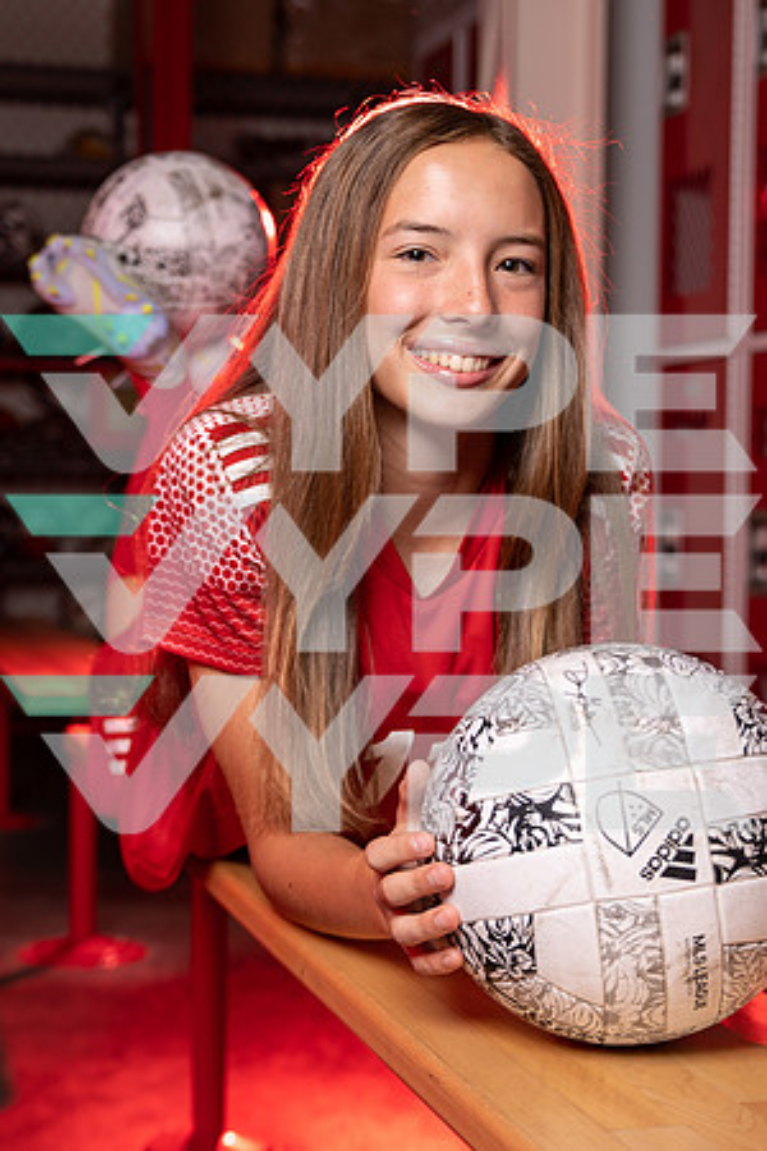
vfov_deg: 32.0
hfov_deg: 21.6
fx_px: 2008
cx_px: 338
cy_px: 577
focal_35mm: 63
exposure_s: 1/250
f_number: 3.5
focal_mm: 41
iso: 100
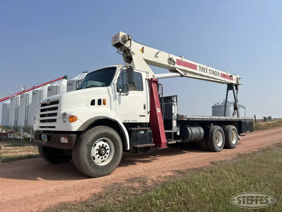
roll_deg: -0.5
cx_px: 141
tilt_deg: +5.5
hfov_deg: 67.3
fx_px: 212
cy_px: 106
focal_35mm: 26
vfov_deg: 53.1
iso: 50
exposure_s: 1/8696
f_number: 1.5
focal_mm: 5.7
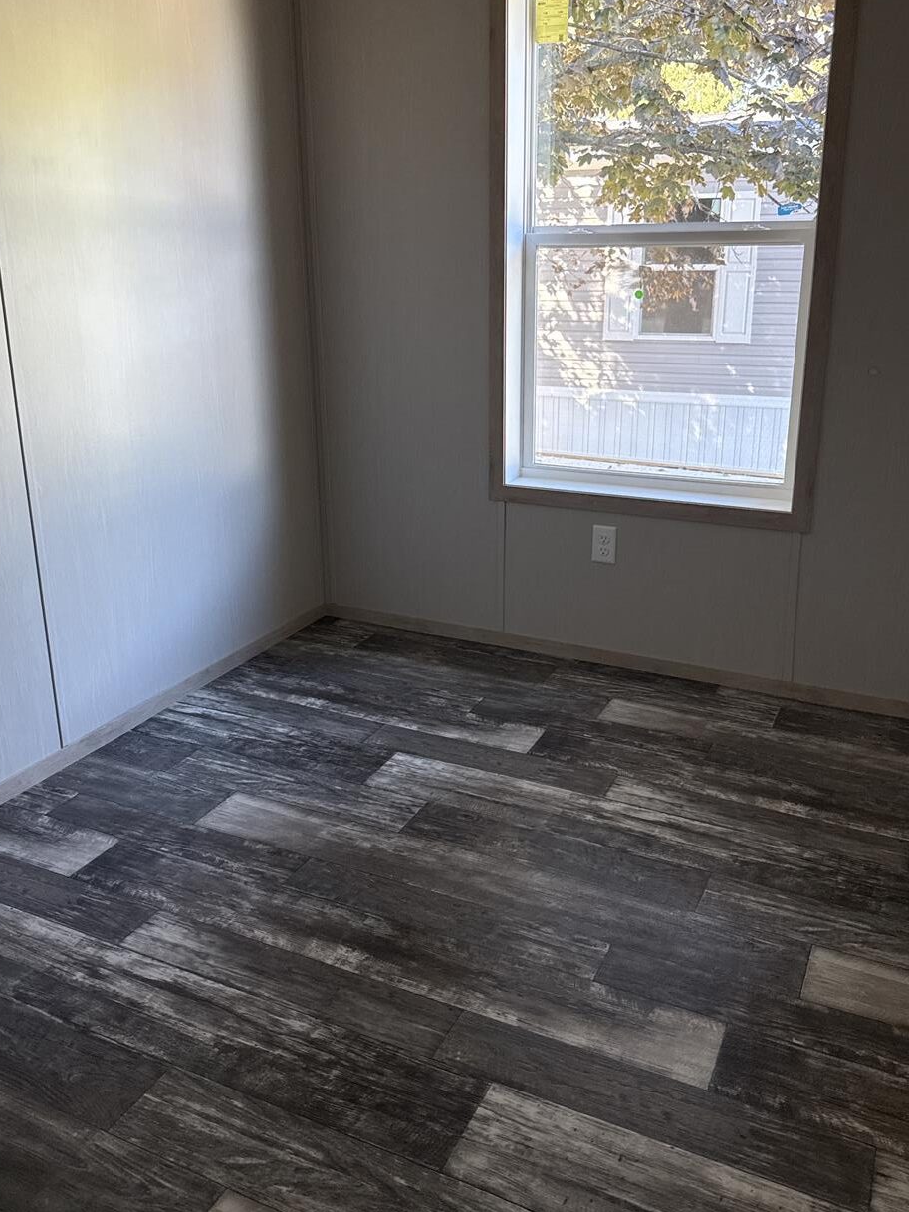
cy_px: 545
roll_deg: +0.3
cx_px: 470
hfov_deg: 48.2
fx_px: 1015
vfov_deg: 61.5
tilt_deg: -14.6
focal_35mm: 29
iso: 160
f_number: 1.78
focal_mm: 6.76
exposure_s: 1/60
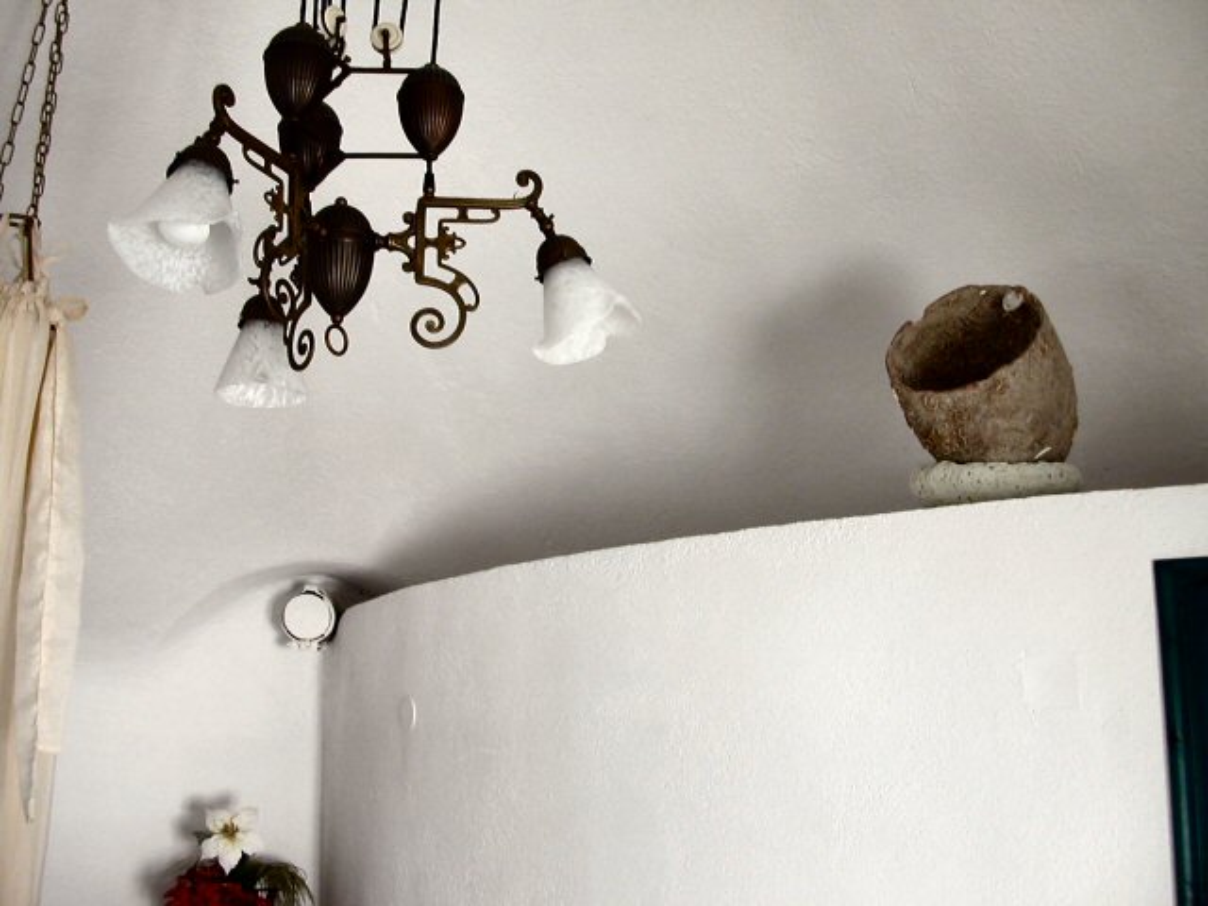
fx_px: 1291
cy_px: 453
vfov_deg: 38.7
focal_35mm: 37
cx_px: 604
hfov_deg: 50.1
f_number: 2.7
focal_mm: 5.6
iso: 100
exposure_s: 1/63
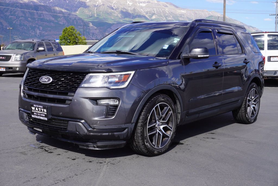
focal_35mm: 46
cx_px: 139
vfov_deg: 29.0
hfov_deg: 42.3
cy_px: 93
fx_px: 359
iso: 100
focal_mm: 31
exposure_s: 1/125
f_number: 10
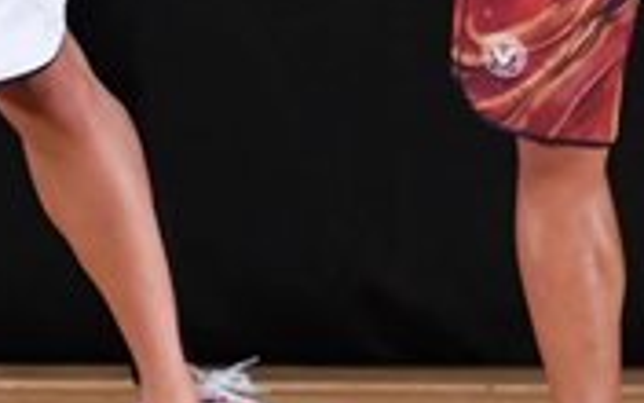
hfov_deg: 1.9
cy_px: -253
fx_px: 18920
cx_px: -448
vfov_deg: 1.2
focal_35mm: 1078
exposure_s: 1/400
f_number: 5.6
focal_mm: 160
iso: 3200
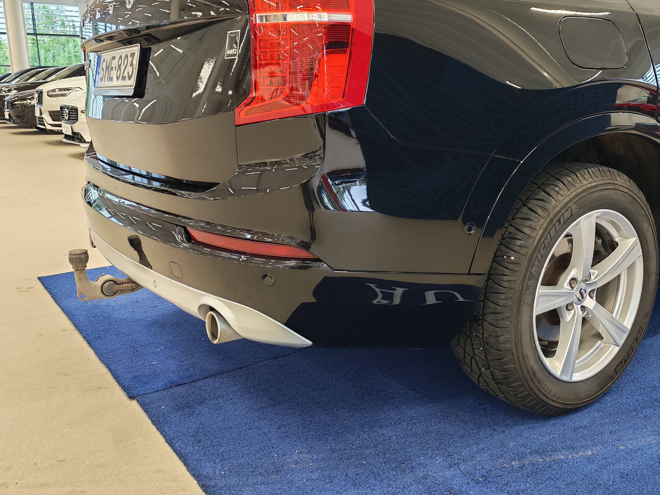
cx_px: 330
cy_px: 248
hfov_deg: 55.4
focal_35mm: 33
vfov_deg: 42.9
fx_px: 629
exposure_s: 1/100
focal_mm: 6.12
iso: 640
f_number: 1.9
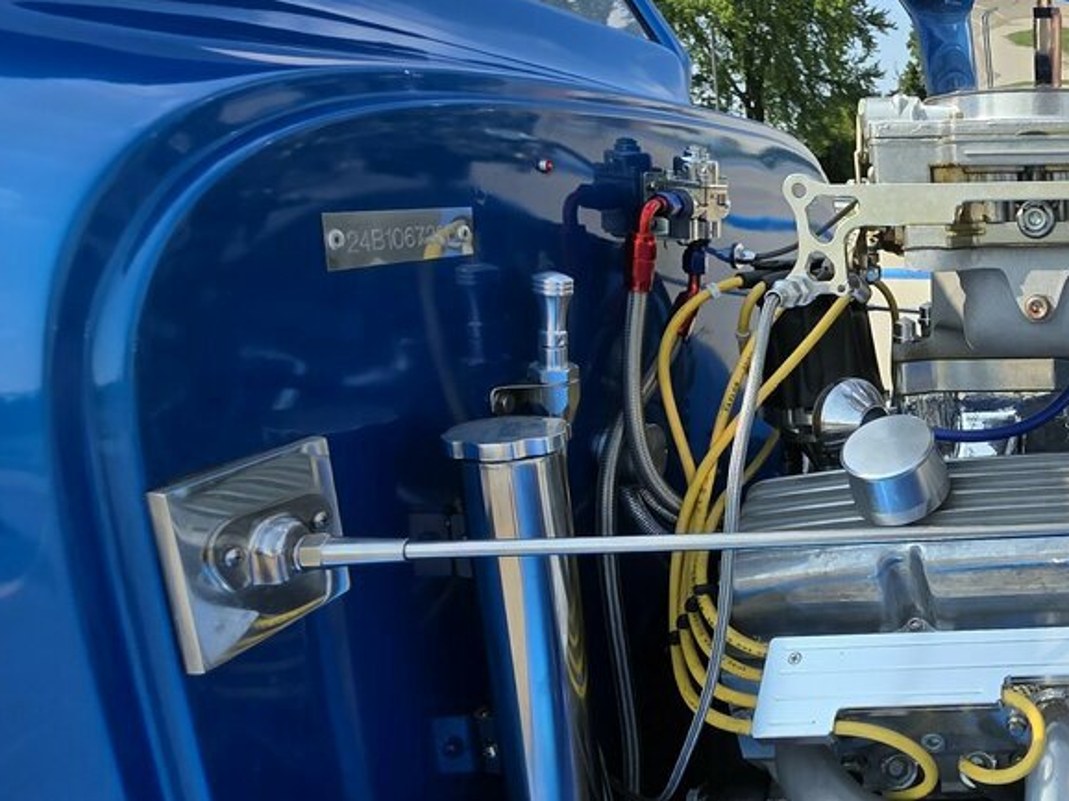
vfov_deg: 51.3
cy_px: 431
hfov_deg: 52.5
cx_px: 1060
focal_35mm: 27
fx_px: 833
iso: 40
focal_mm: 2.2
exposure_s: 1/1610
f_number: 1.9
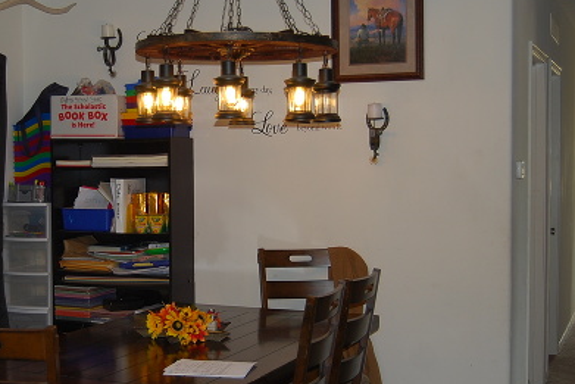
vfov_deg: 23.0
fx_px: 943
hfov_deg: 33.6
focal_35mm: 59
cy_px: 210
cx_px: 185
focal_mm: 24
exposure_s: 1/60
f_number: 4
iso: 200
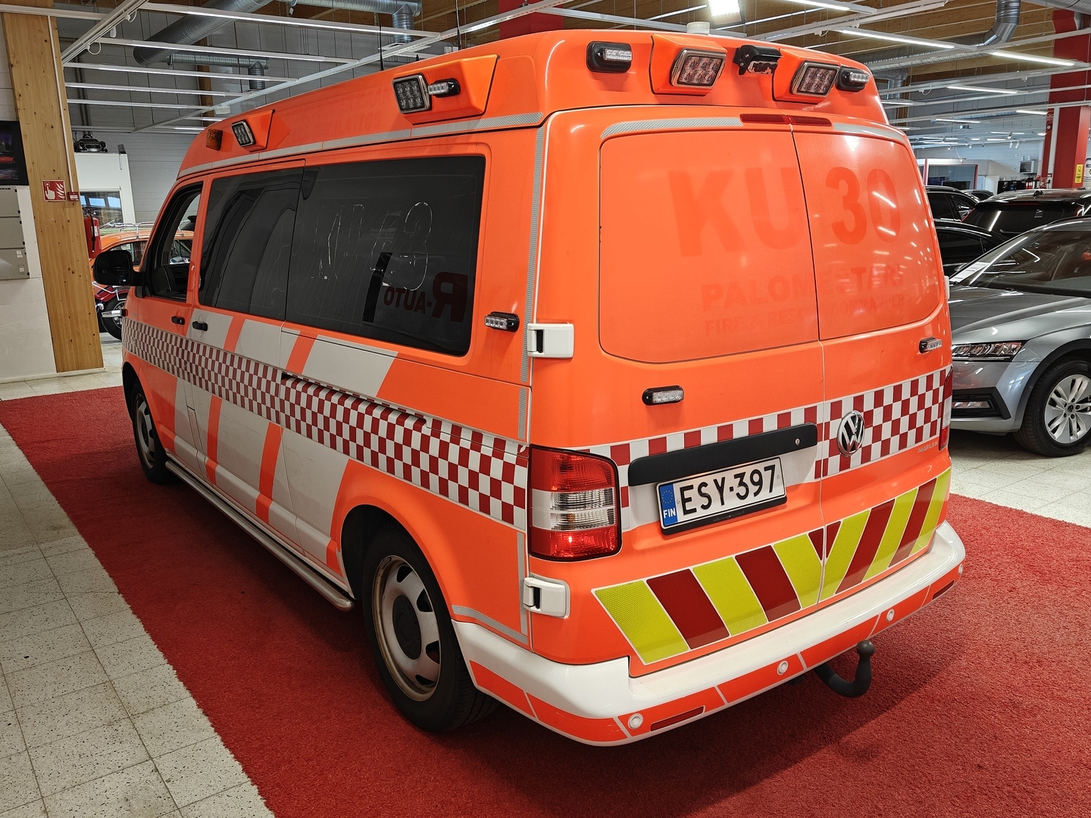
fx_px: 914
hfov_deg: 61.7
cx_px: 546
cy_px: 409
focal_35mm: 29
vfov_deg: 48.2
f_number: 1.8
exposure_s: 1/100
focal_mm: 5.59
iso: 100
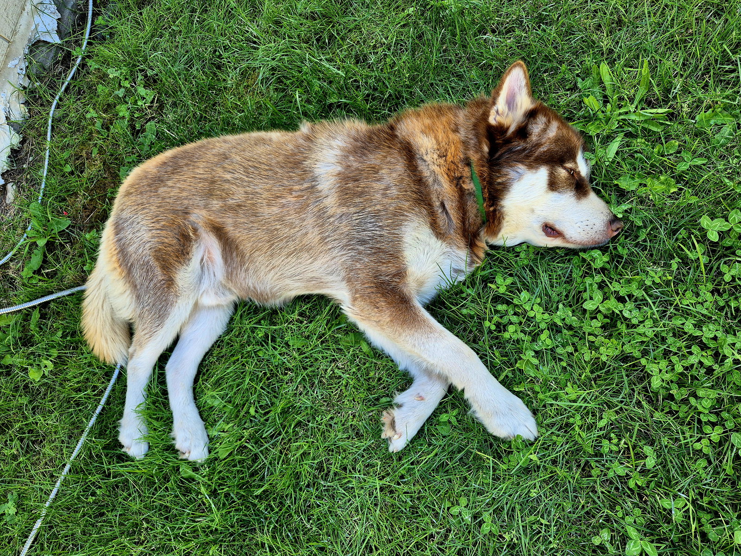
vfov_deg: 58.9
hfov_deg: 73.9
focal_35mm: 23
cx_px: 370
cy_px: 278
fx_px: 492
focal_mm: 5.4
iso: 50
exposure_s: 1/182
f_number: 1.8
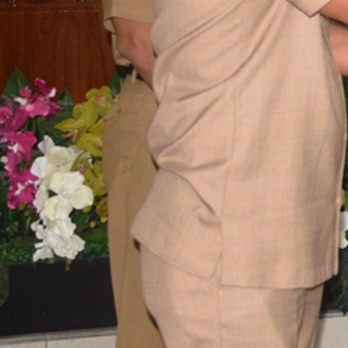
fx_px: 1615
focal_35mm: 142
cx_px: 697
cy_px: -32
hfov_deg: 11.1
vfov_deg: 12.1
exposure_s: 1/60
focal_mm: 26
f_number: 3.8
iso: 800
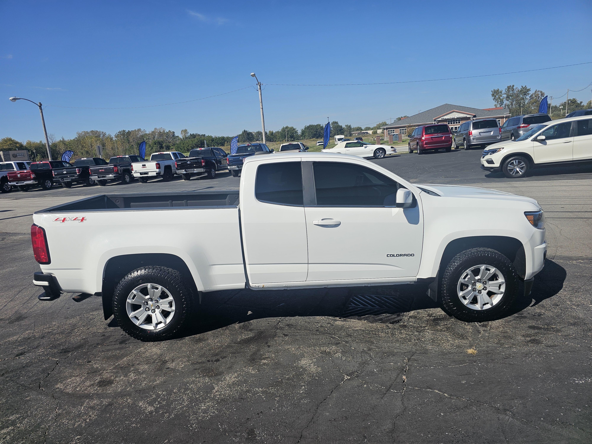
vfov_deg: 58.9
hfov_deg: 73.9
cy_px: 222
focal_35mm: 23
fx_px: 393
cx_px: 296
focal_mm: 6.3
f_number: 1.7
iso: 12
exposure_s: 1/1672
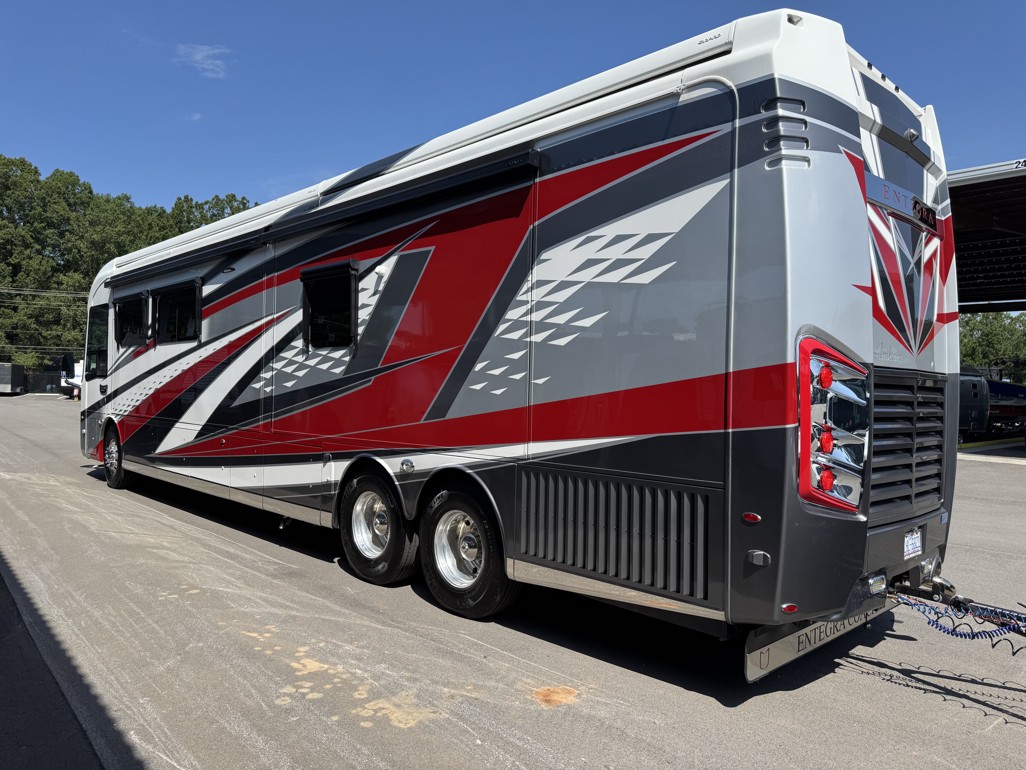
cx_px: 513
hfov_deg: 71.6
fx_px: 711
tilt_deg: -2.2
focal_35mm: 24
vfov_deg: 56.8
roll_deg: -0.5
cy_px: 385
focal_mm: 6.76
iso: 80
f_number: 1.78
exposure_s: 1/3597
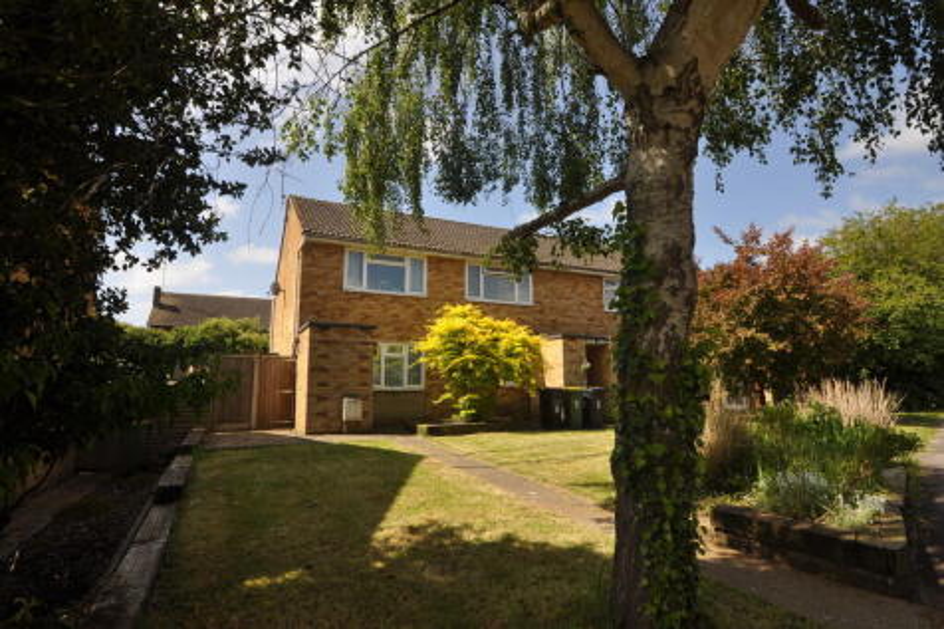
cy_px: 314
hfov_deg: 90.0
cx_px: 472
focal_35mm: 18
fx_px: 472
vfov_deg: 67.3
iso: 200
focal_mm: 12
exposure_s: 1/250
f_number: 8
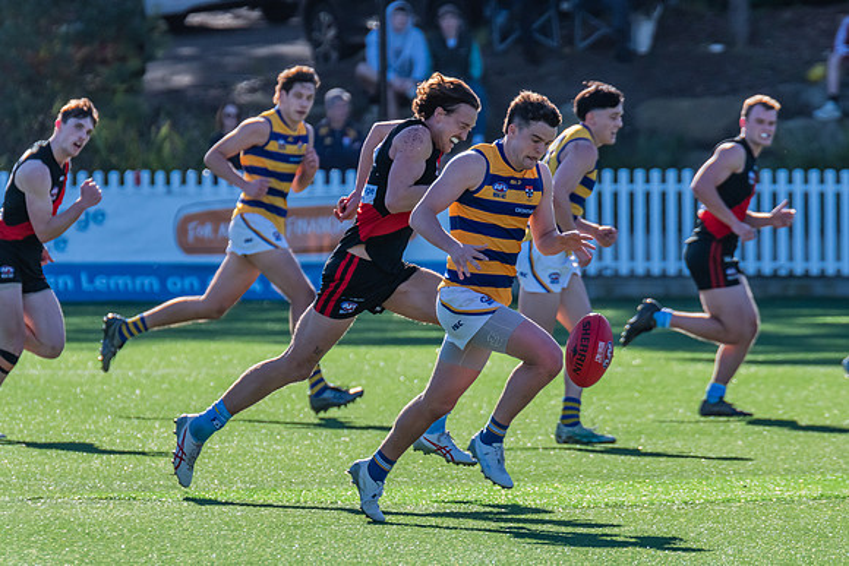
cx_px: 547
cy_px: 363
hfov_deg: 3.1
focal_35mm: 659
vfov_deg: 2.1
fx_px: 15545
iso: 800
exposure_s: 1/1250
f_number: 10
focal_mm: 500
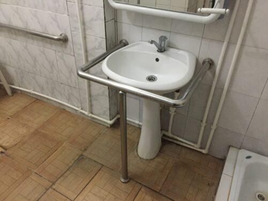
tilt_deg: -37.3
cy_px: 100
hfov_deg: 61.7
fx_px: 225
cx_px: 134
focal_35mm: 29
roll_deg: -1.4
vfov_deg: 48.2
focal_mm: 4.15
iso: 500
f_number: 2.2
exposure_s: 1/17
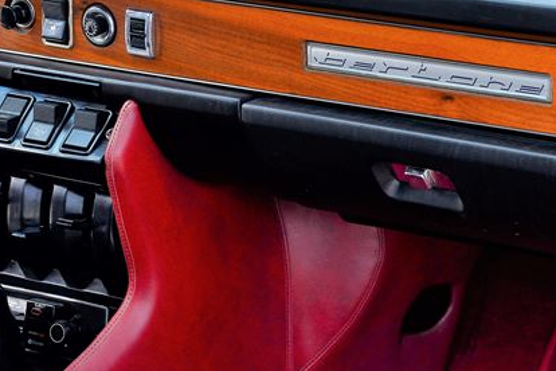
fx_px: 4293
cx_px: 133
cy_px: 151
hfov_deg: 7.4
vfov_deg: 4.9
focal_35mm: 278
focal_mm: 120
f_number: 8
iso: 320
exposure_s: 1/160
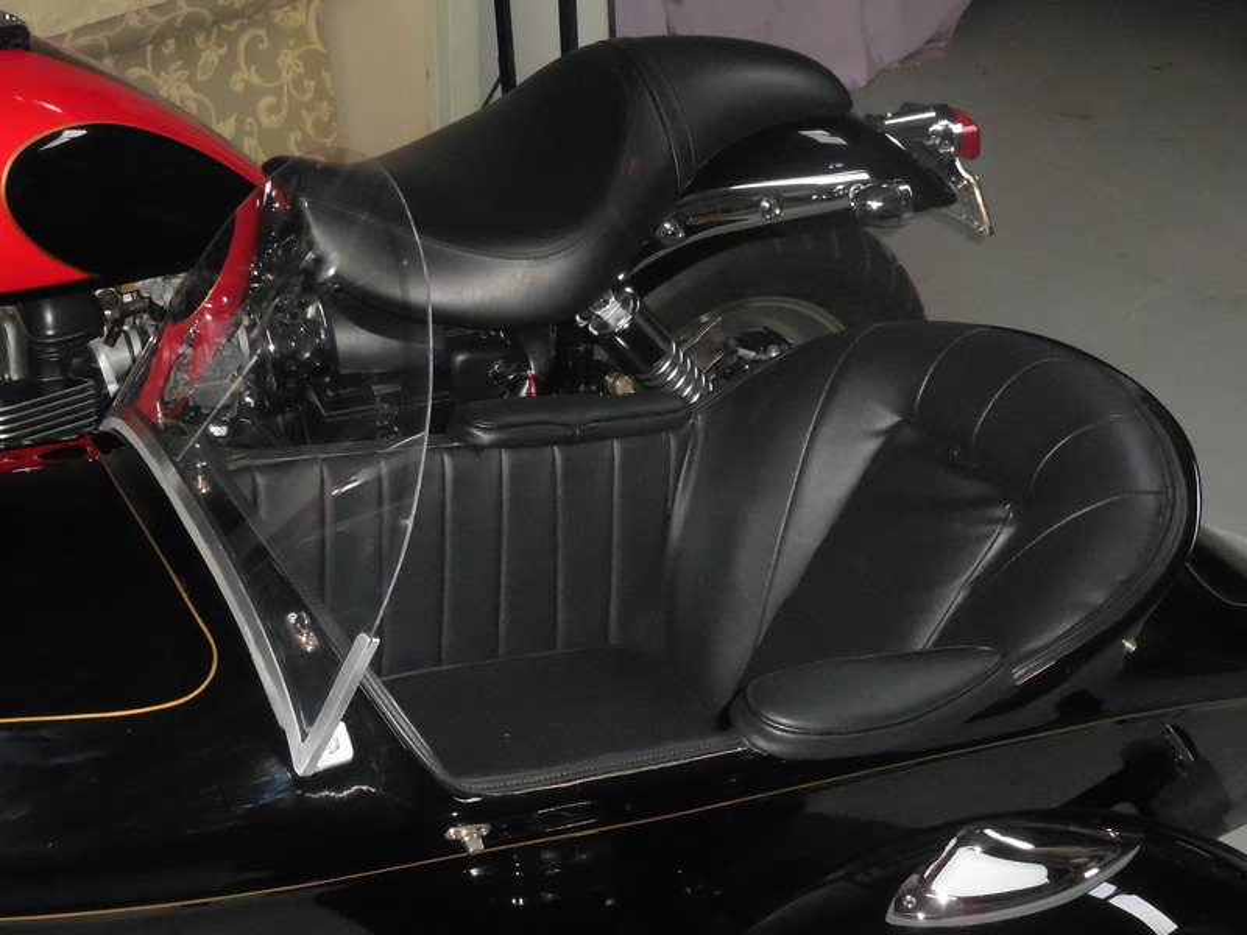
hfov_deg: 37.5
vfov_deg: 28.6
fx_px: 1837
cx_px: 624
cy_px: 468
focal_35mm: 51
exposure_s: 1/60
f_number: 4.9
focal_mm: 9.1
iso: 1600
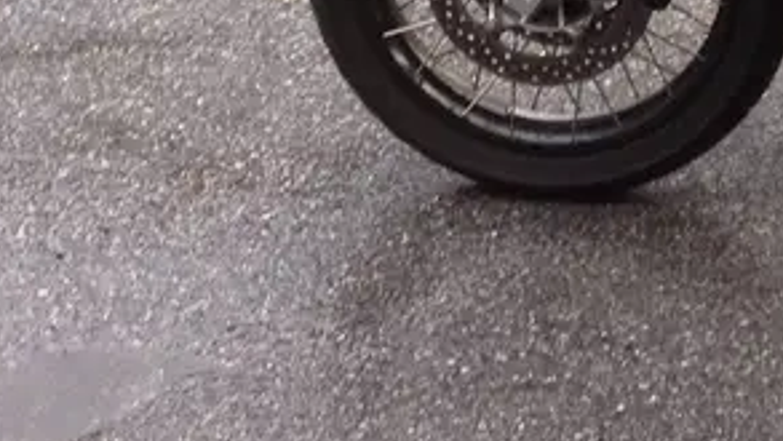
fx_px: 3053
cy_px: -657
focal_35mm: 147
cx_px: 997
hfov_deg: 14.1
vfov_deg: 7.6
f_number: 2.4
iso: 64
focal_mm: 4.13
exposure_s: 1/40
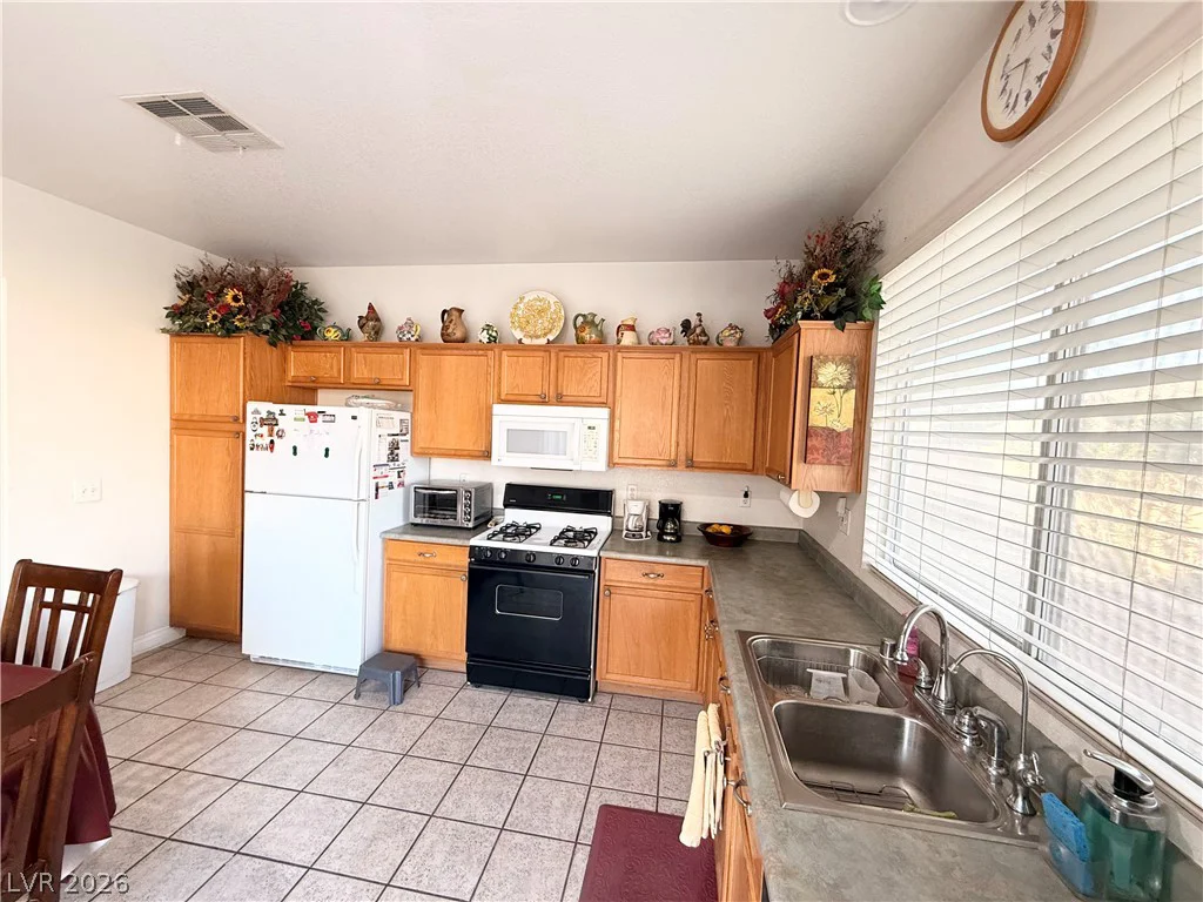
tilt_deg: -2.7
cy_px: 451
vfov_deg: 85.7
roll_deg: -2.6
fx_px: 487
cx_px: 602
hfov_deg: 102.1
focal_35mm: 14
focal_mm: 2.22
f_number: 2.2
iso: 250
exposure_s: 1/60
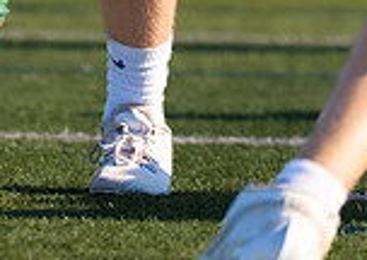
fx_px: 10602
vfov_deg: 1.4
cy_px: -272
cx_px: 70
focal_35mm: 1019
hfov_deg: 2.0
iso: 250
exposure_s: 1/4000
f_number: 2.8
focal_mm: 158
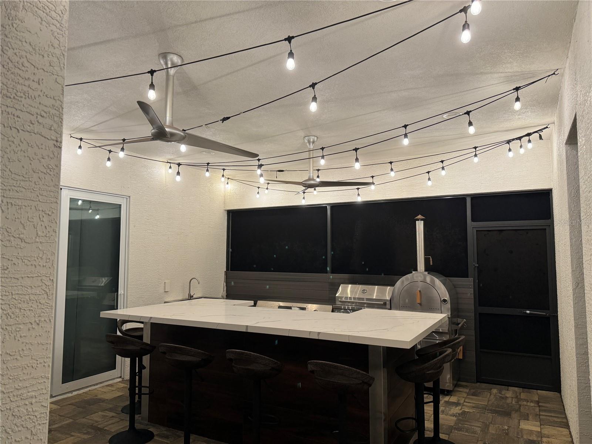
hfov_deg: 71.6
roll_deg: -0.1
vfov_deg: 56.8
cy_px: 222
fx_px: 410
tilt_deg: +4.4
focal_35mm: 24
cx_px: 296
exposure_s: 1/60
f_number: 1.78
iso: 200
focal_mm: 6.86
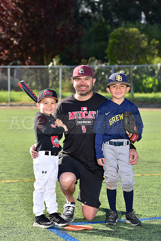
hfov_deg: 12.5
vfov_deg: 18.6
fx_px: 737
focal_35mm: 110
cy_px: 120
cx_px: 80
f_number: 5
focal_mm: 110
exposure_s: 1/200
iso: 80
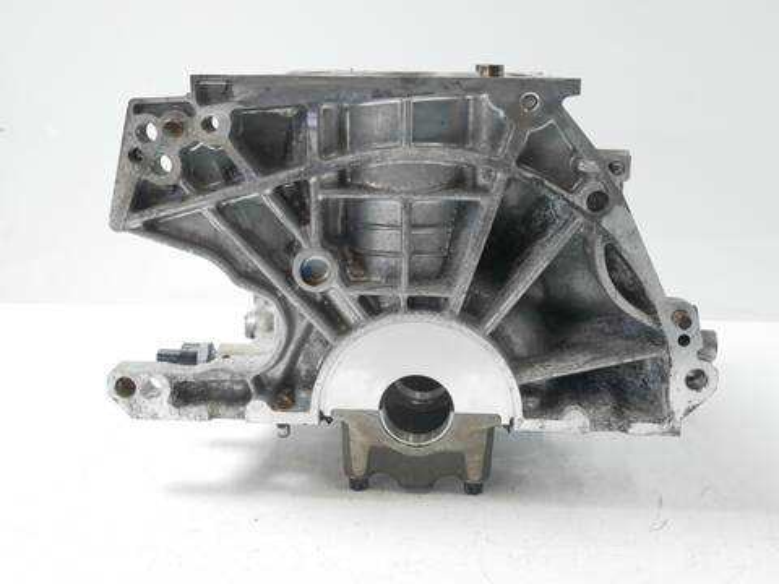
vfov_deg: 31.5
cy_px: 292
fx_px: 1035
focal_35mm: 46
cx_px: 390
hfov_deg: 41.2
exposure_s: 1/60
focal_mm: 23
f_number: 4.9
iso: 1250
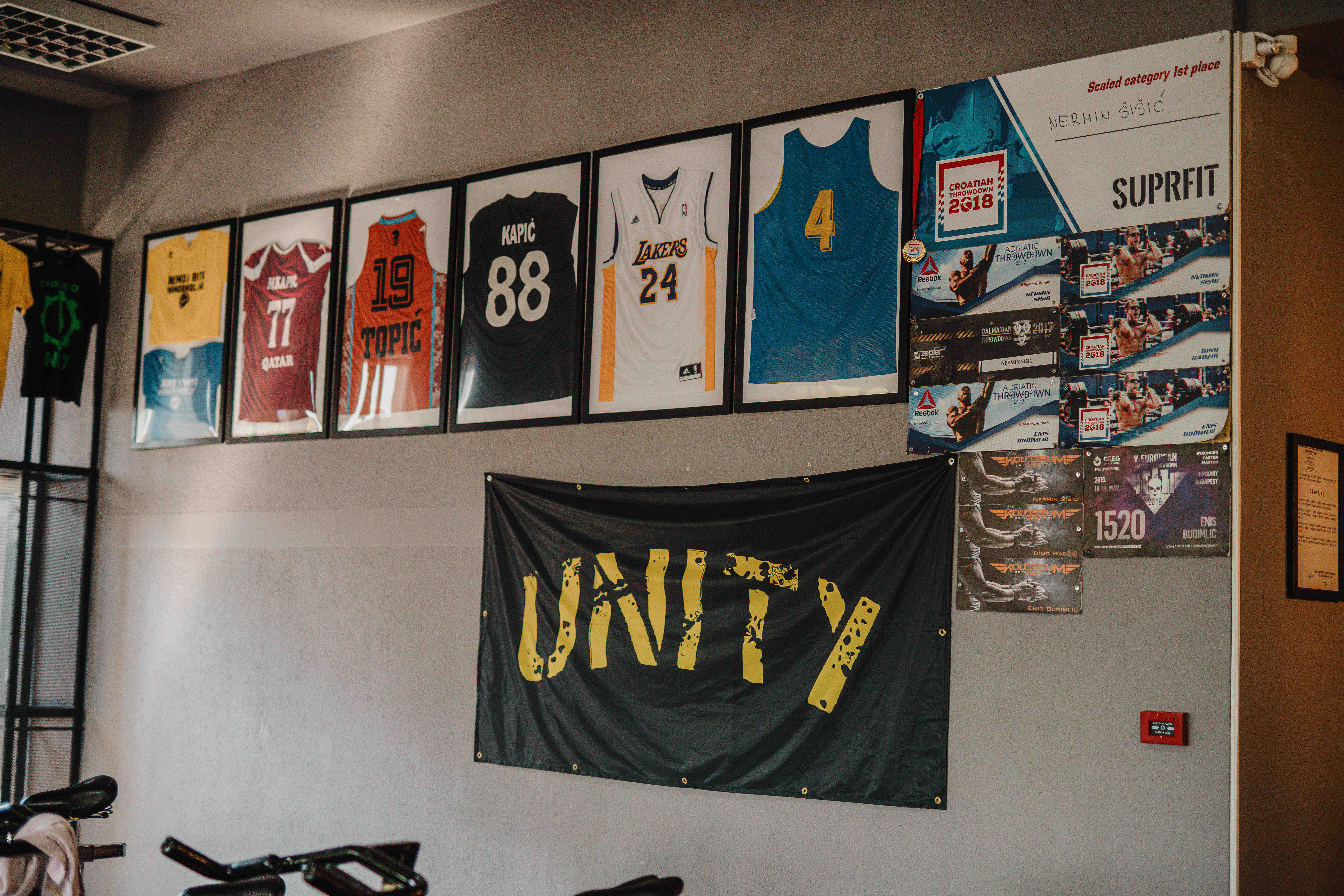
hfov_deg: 39.6
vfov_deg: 27.0
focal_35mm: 50
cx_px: 672
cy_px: 448
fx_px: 1867
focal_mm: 50
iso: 1600
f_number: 1.8
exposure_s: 1/800
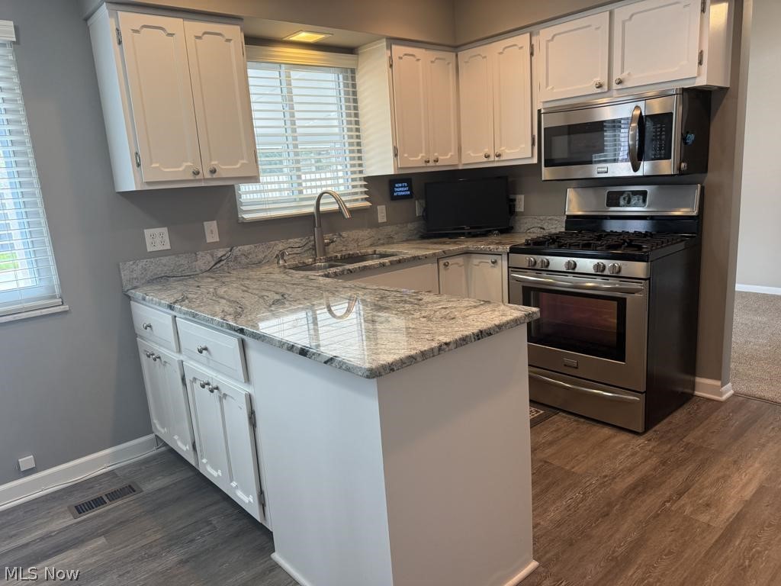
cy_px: 293
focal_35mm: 24
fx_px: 541
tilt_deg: -13.0
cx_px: 390
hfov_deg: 71.6
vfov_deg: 56.8
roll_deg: +2.3
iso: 200
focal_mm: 6.76
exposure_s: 1/120
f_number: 1.78
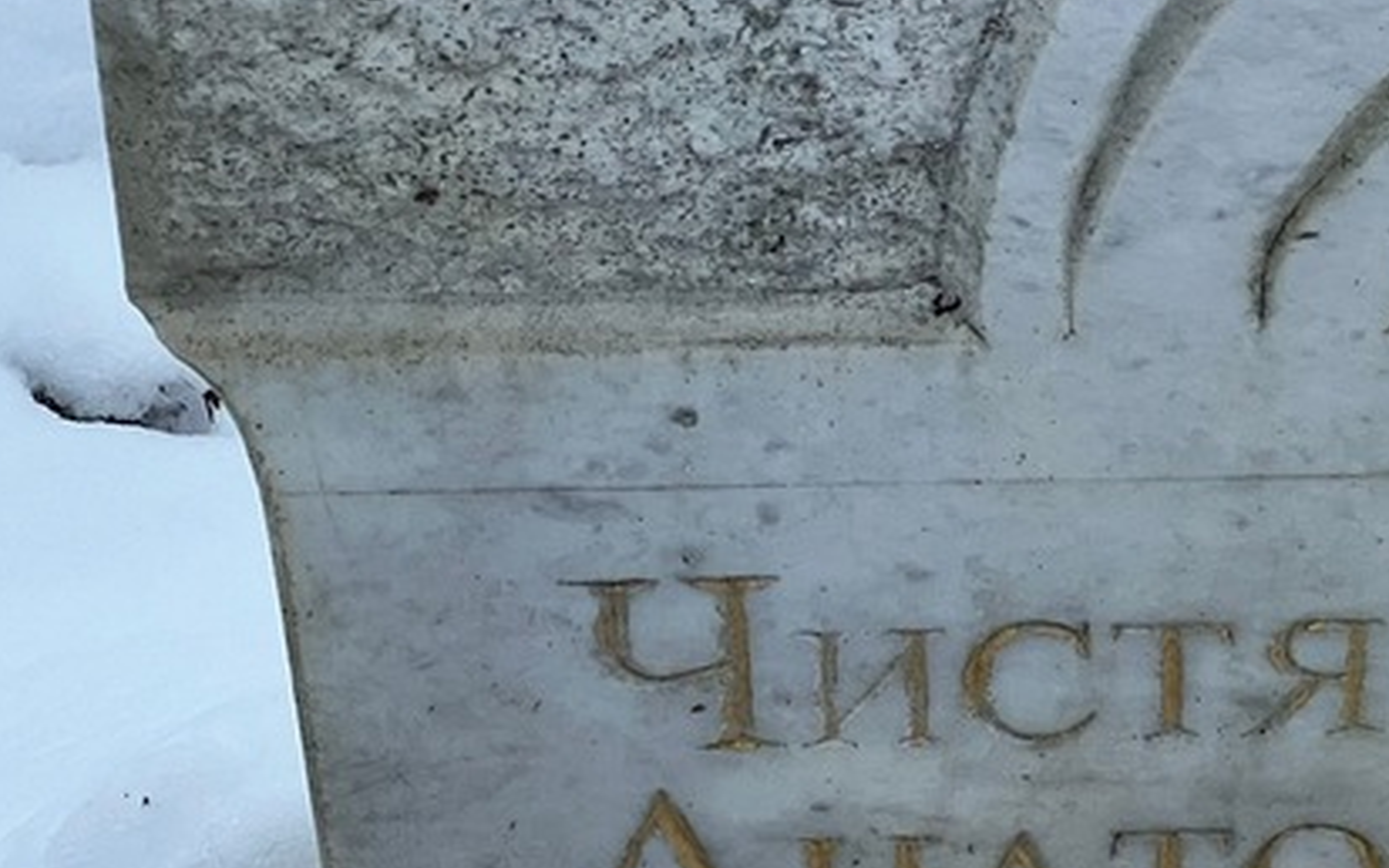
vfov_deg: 8.2
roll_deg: -0.3
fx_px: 5980
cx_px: 1217
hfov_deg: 13.2
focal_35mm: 158
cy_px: 908
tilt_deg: -41.0
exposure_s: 1/85
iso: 200
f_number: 2.8
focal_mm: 9
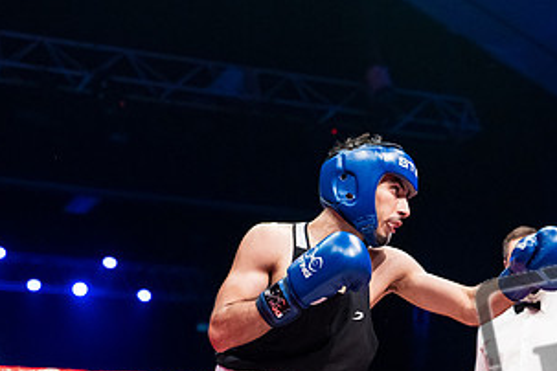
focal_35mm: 100
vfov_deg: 13.6
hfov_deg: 20.1
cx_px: 480
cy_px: 311
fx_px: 1547
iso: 4000
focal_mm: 50
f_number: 2.8
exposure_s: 1/1000
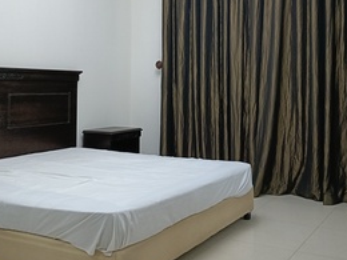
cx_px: 201
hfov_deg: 42.8
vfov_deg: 32.4
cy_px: 74
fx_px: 441
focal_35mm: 44
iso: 2429
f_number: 1.7
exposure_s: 1/50
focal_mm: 4.7
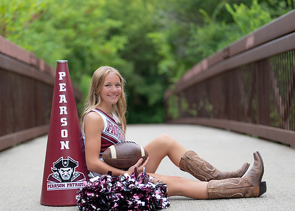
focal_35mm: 80
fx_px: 670
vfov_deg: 17.8
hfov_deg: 24.8
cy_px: 125
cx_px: 131
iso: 100
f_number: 1.2
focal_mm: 50
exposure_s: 1/400
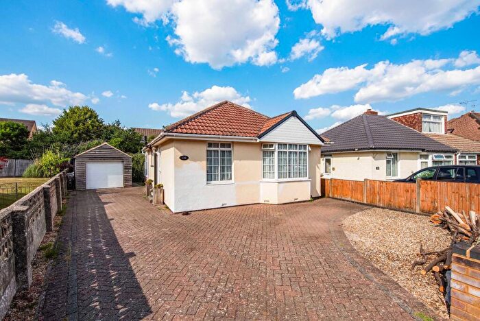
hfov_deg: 100.3
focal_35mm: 15
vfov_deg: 77.4
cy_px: 160
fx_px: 200
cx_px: 240
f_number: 9
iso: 250
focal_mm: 15
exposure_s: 1/1000
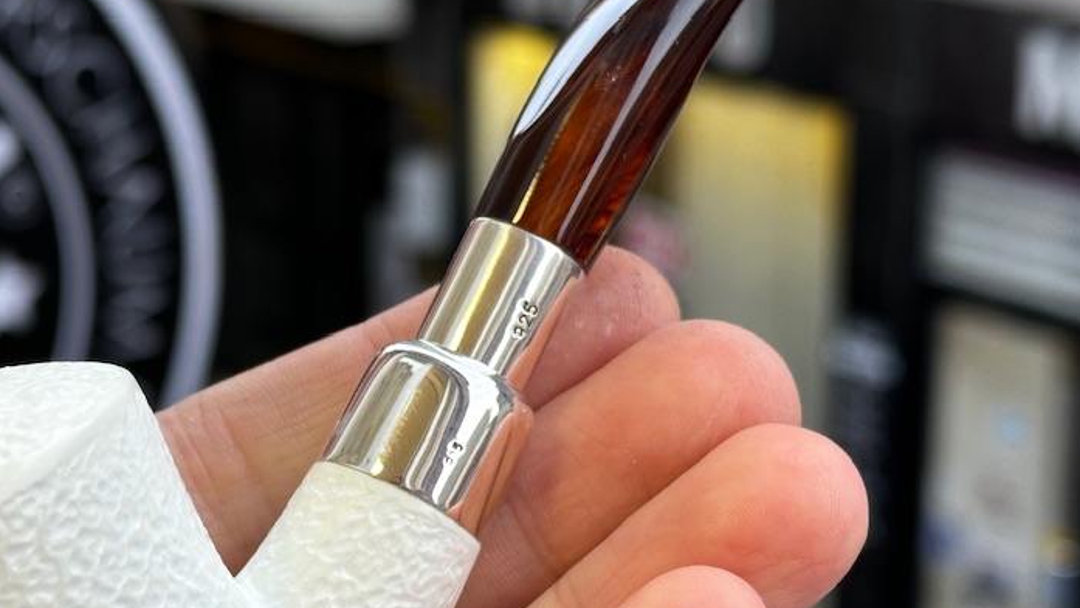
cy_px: 329
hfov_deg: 22.1
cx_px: 370
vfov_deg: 12.6
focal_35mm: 96
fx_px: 2749
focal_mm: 6.86
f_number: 1.78
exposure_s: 1/50
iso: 50
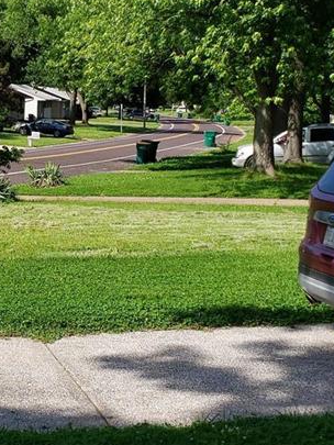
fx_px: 990
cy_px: 207
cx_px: -23
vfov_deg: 25.3
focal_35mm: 77
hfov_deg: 18.5
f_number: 2.4
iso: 50
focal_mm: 4.3
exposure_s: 1/997
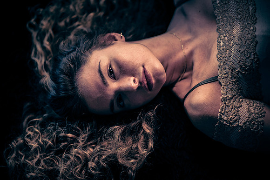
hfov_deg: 23.9
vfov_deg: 16.1
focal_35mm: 85
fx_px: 638
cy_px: 90
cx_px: 135
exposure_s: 1/200
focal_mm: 85
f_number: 1.8
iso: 500
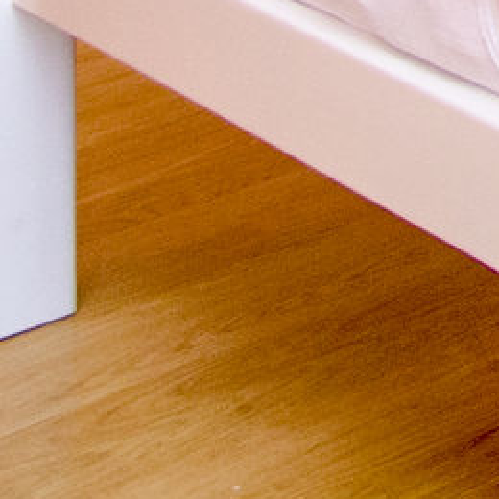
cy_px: -1020
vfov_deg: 9.7
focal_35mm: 137
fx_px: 2234
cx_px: 2150
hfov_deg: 7.4
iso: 250
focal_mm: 10
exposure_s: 1/100
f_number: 8
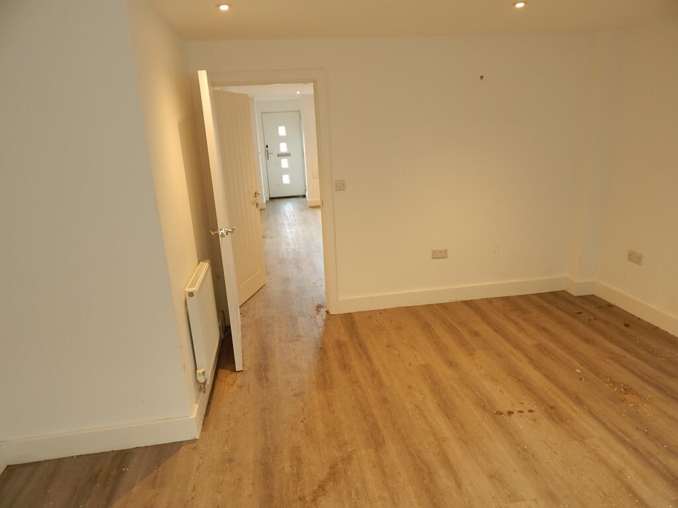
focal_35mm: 22
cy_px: 254
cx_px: 339
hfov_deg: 76.4
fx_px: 431
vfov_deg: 61.1
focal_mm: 4
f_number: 3
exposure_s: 1/15
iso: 125
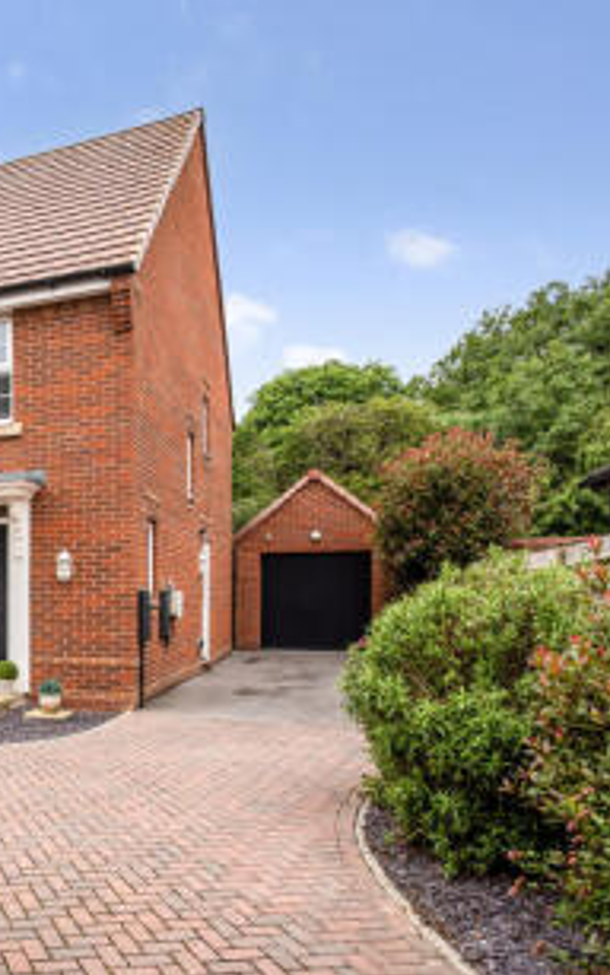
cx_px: -79
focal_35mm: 30
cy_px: 478
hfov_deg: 35.2
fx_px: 798
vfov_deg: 62.9
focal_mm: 19
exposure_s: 1/250
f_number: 7.1
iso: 200
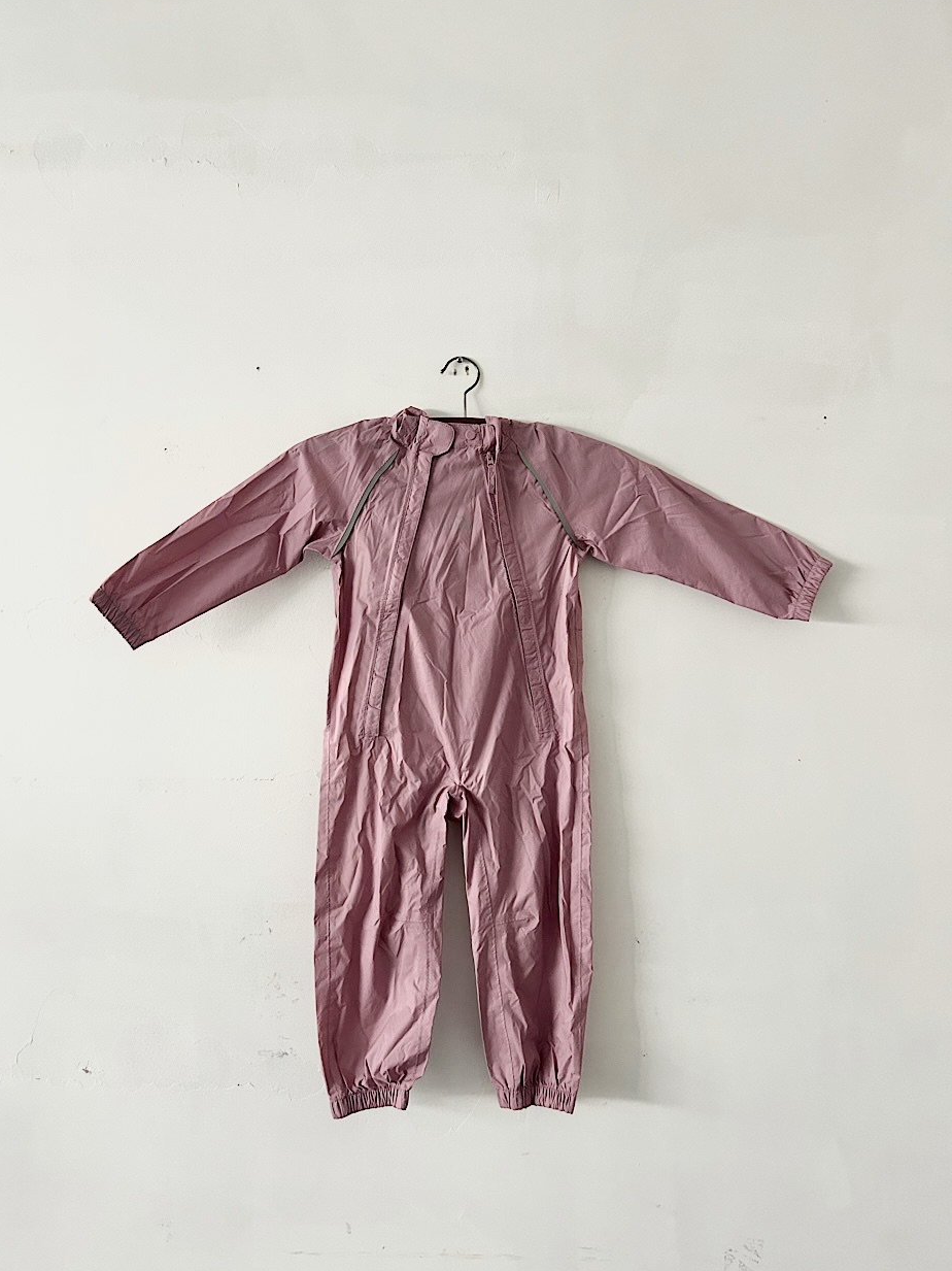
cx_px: 458
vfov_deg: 65.3
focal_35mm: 27
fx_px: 991
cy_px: 629
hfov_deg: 51.3
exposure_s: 1/60
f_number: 1.5
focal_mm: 5.7
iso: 400
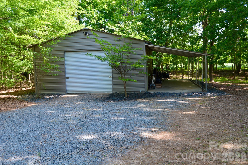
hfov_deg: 53.1
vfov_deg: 36.9
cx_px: 124
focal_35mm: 36
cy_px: 82
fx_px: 248
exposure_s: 1/125
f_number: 5.6
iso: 320
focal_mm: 24
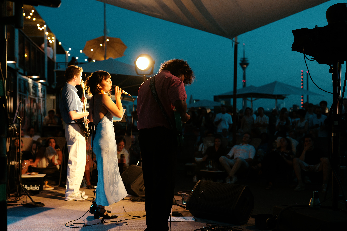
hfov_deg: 39.6
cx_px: 174
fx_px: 482
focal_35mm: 50
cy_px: 116
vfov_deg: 27.0
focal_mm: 50
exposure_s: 1/160
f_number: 2.8
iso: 2000
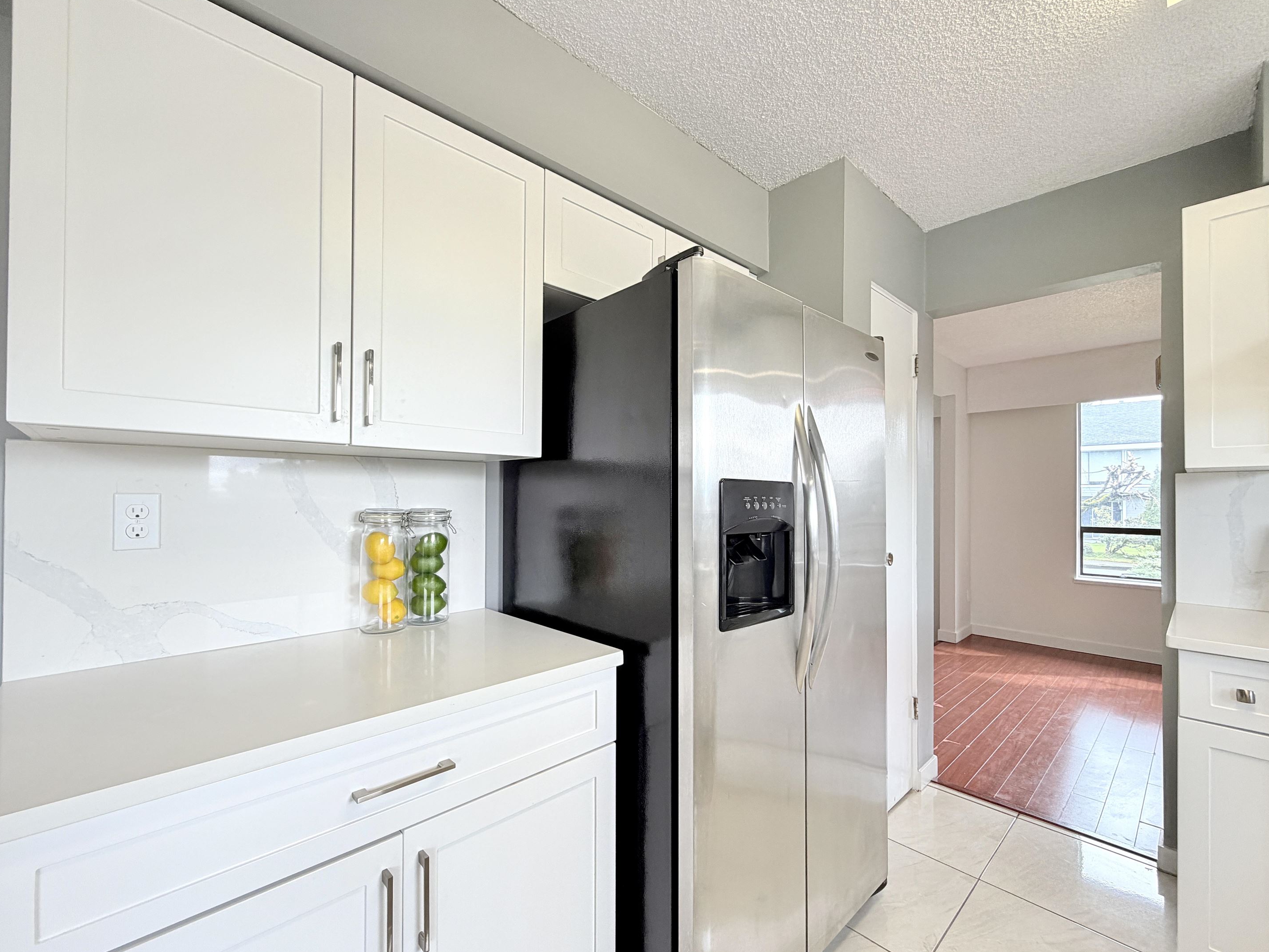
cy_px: 490
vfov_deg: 81.7
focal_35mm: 15
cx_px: 649
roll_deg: -0.4
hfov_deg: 98.2
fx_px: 550
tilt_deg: +0.9
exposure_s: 1/120
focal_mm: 2.22
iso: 100
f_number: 2.2
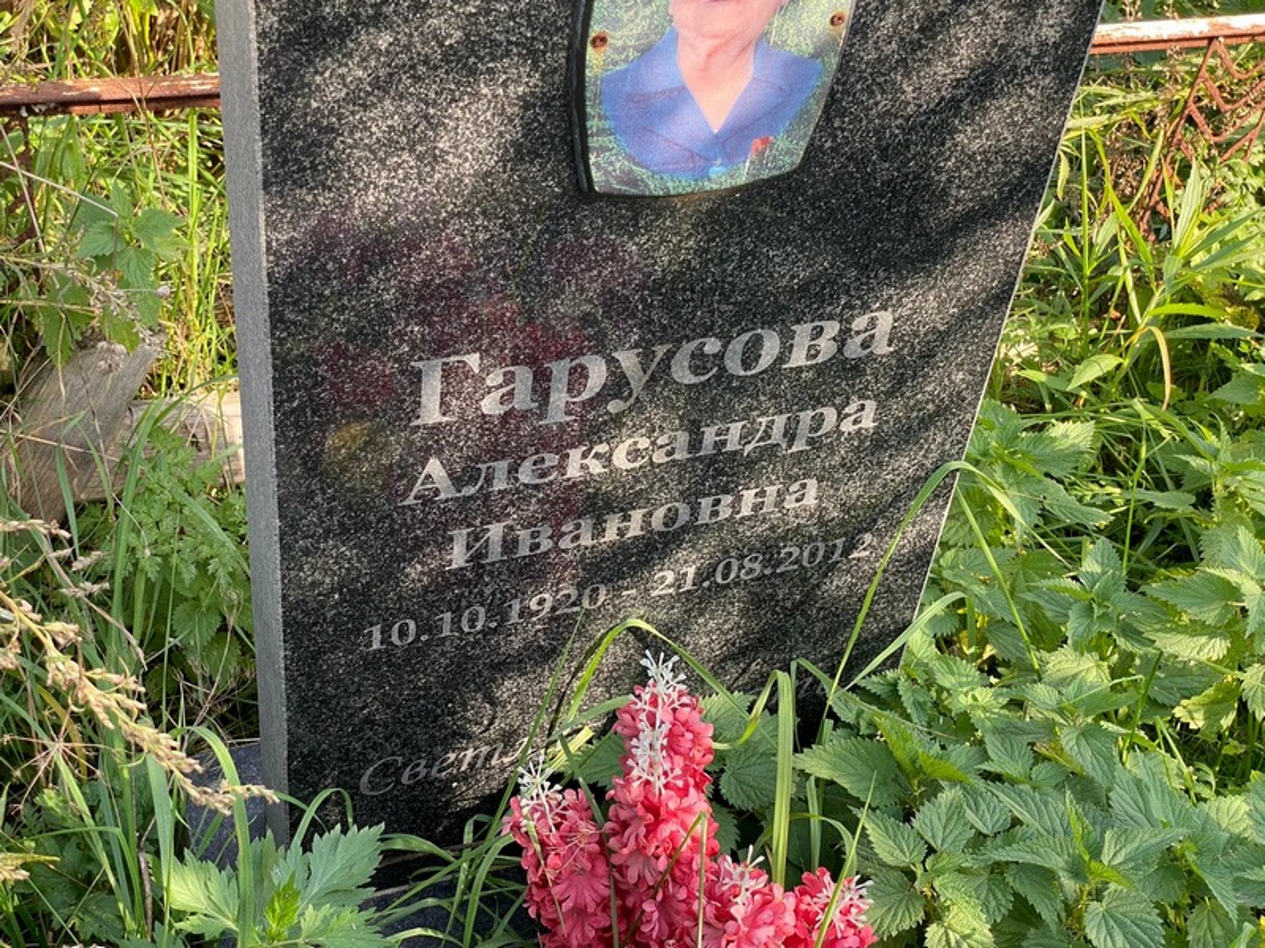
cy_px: 474
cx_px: 632
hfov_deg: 36.8
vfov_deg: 28.0
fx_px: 1900
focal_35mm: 52
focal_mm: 6
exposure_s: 1/136
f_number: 2
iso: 20
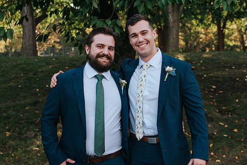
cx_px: 141
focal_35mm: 62
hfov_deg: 32.3
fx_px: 425
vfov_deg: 21.9
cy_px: 82
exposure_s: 1/250
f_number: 3.5
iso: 100
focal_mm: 35
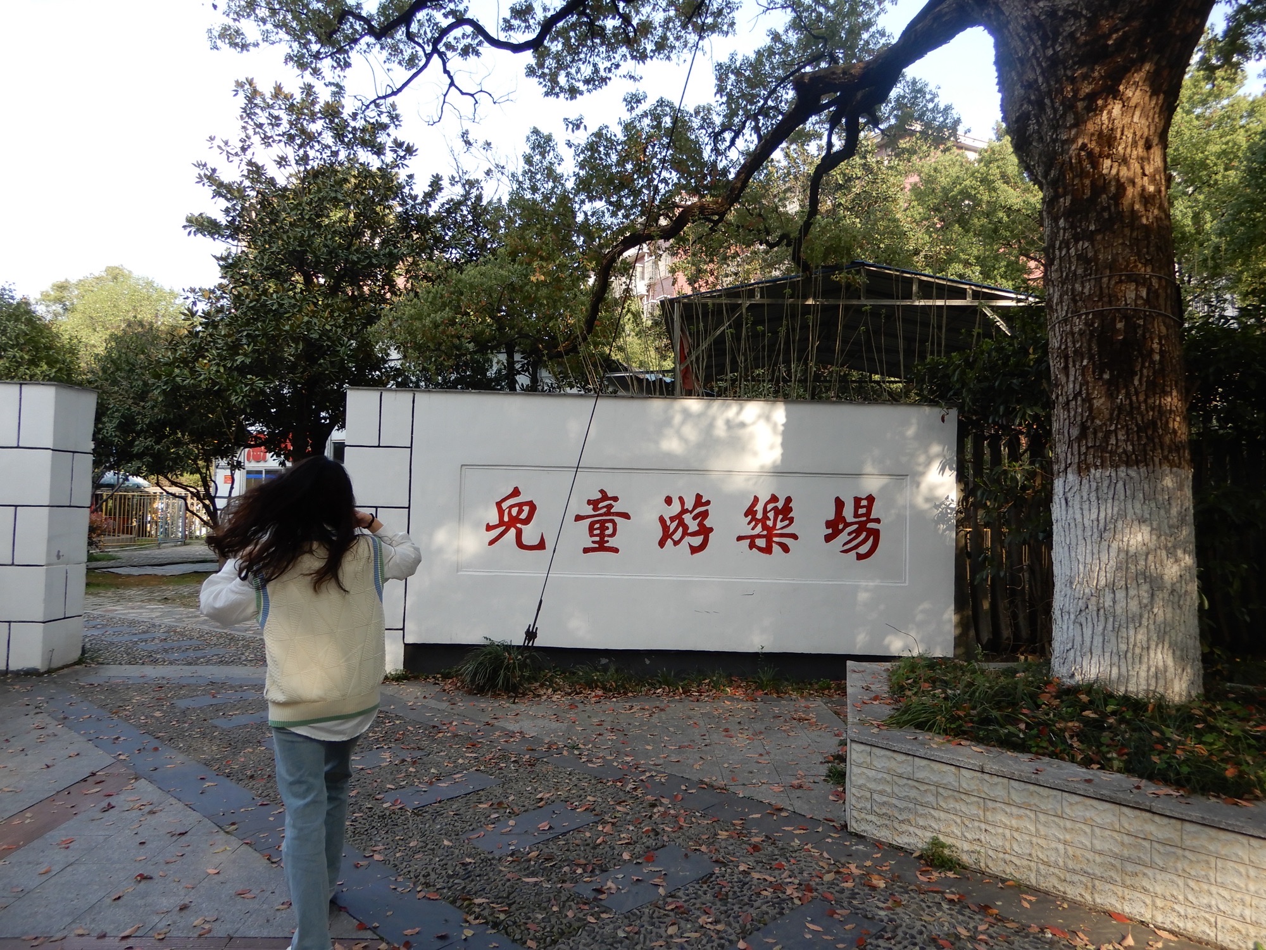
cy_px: 475
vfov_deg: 56.8
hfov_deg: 71.6
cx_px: 633
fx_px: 878
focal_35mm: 24
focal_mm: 4.3
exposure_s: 1/160
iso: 80
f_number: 3.4
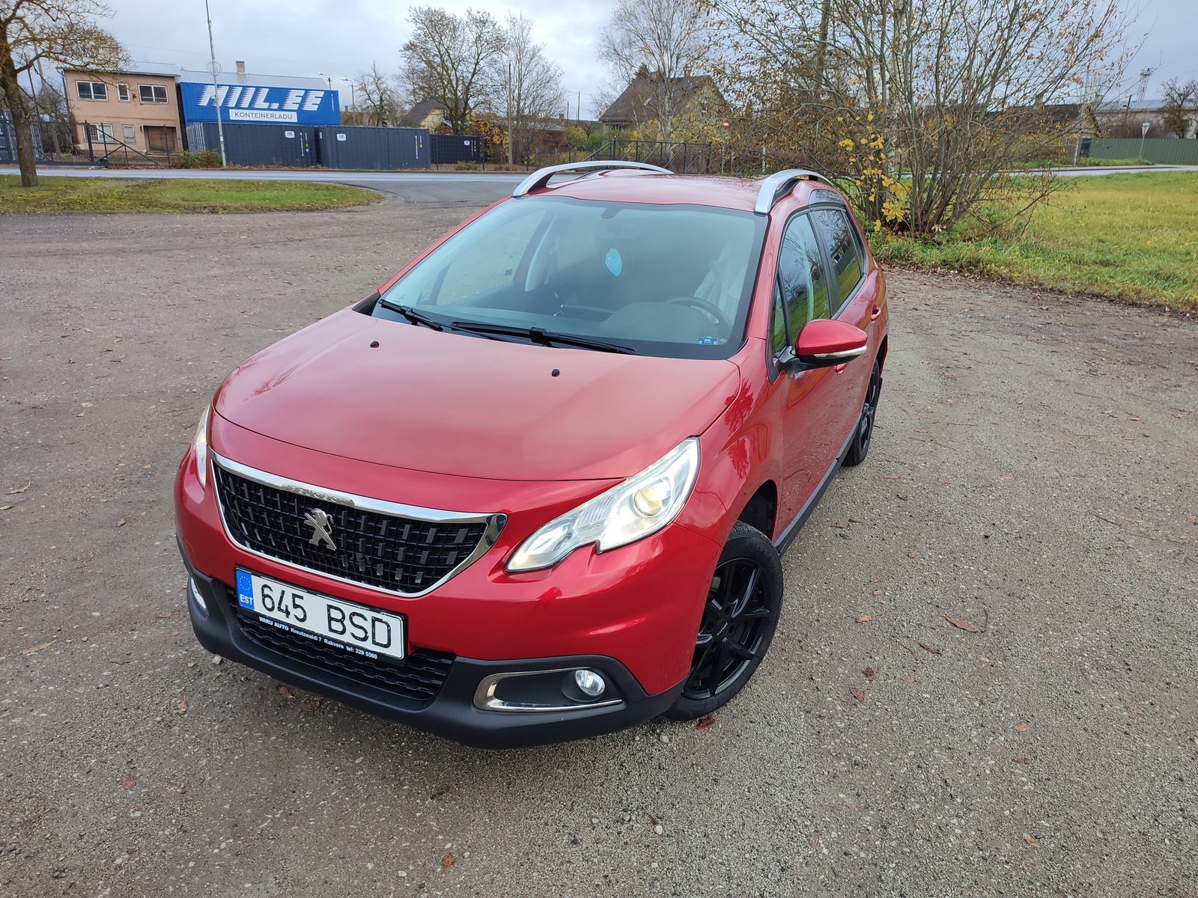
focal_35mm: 24
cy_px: 449
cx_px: 599
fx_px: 831
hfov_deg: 71.6
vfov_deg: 56.8
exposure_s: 1/100
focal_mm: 5.89
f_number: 1.89
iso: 60
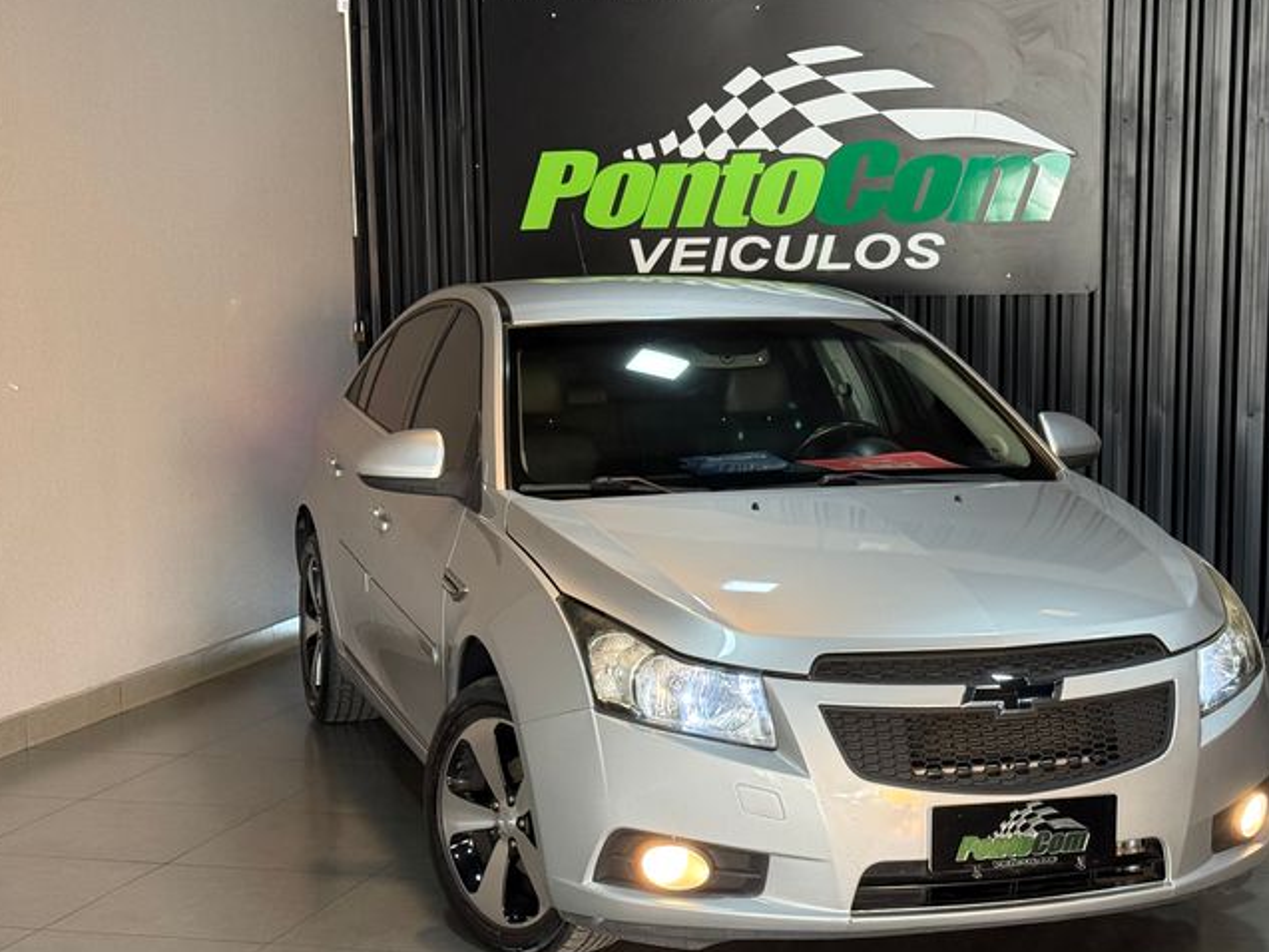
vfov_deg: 24.0
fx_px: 2237
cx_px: 761
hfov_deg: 31.6
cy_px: 560
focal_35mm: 61
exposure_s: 1/60
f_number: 1.78
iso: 160
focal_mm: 6.76
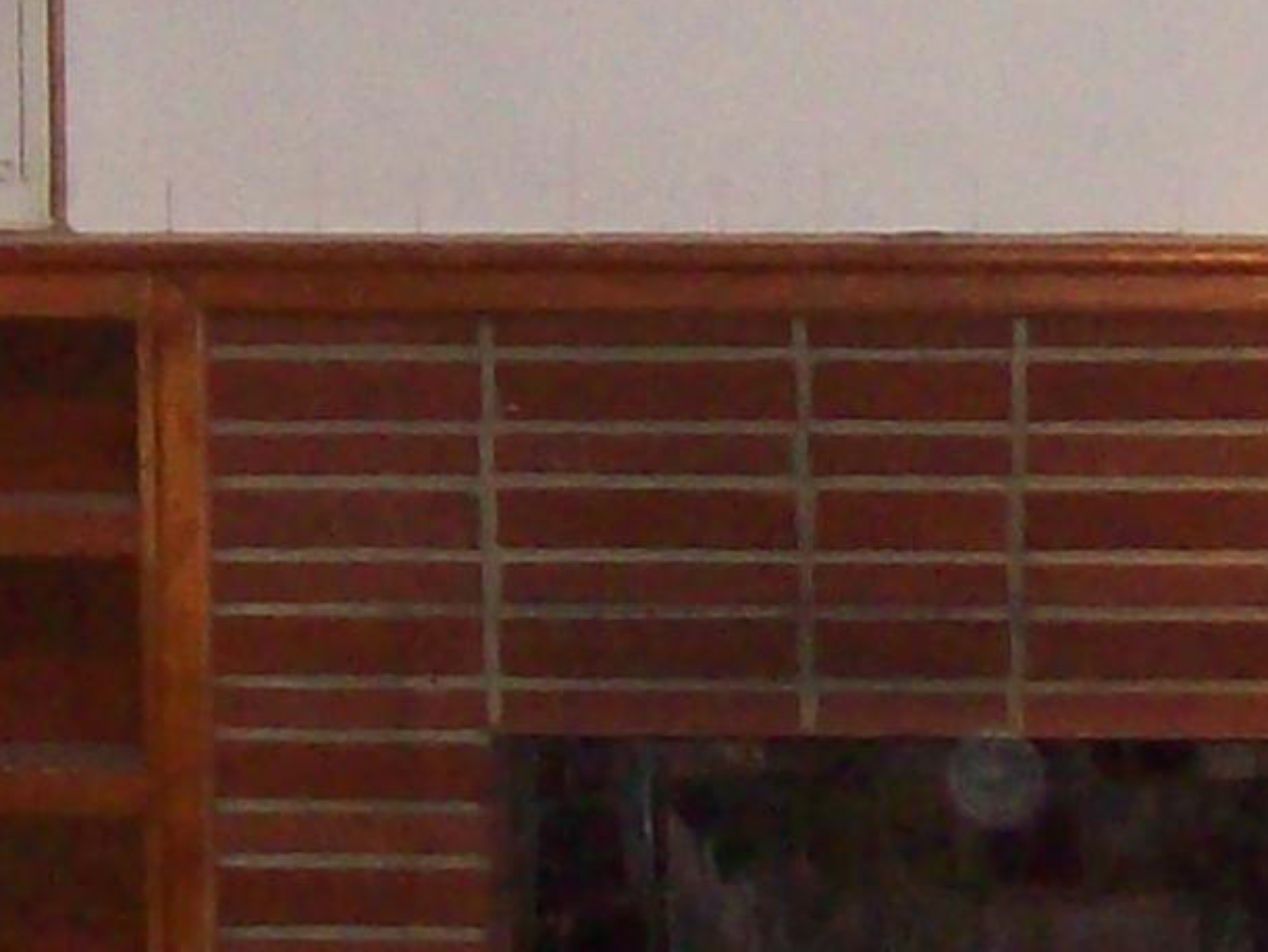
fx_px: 6486
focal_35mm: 177
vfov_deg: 8.4
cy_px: 197
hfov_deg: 11.1
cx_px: 1237
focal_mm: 6
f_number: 2.7
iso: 200
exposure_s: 1/64
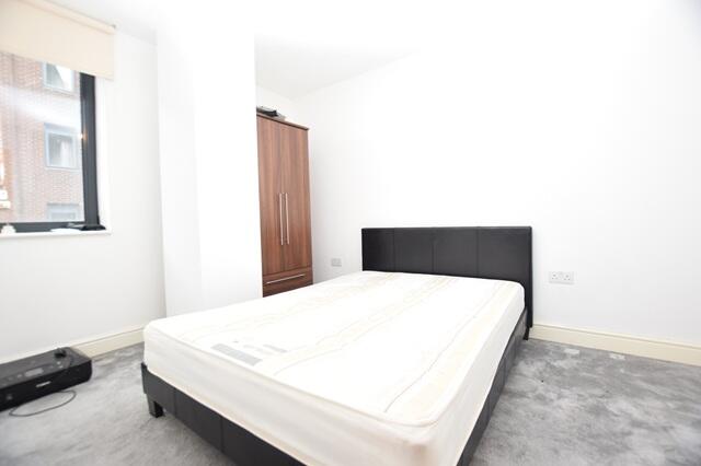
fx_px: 292
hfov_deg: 100.4
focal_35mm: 15
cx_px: 350
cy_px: 233
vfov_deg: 77.3
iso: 800
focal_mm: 10
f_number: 4.5
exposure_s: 1/80
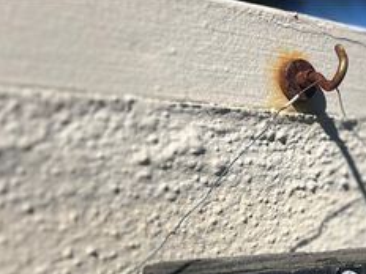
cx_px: 364
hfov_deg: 31.8
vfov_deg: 24.5
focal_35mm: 56
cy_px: 292
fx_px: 592
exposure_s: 1/4831
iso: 50
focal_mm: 5.7
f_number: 1.5
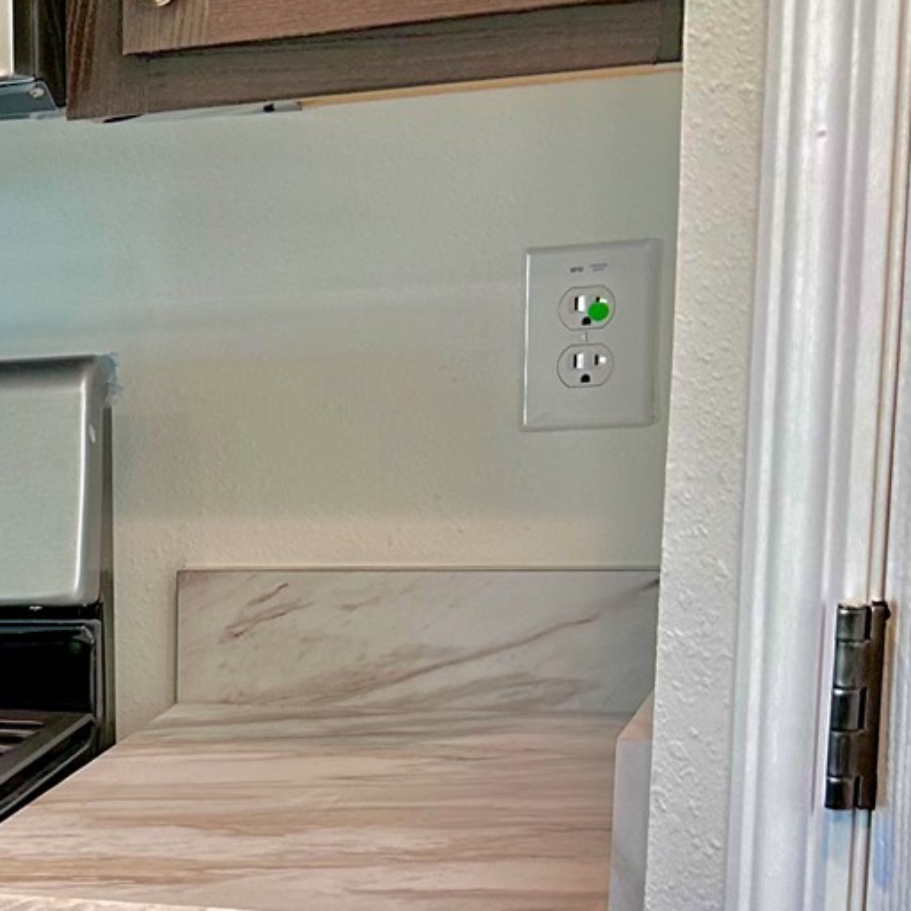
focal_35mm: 92
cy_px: 865
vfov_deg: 18.5
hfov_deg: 15.4
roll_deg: +5.1
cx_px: -865
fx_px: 2739
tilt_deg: -12.9
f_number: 1.5
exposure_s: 1/60
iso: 80
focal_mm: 5.7
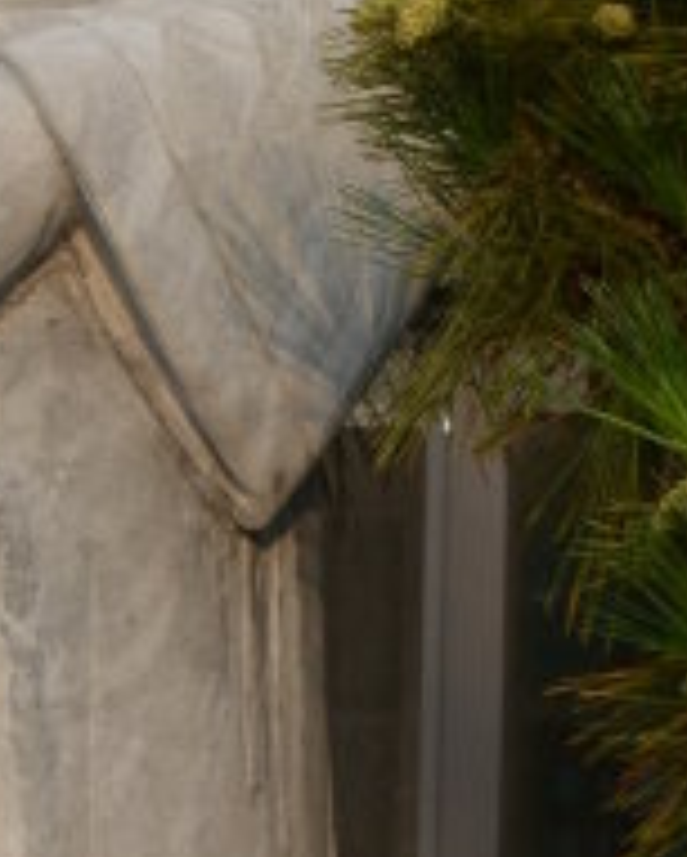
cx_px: -27
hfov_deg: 5.3
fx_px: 7390
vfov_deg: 6.6
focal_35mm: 291
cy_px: 747
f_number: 9
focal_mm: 38
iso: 200
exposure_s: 1/320
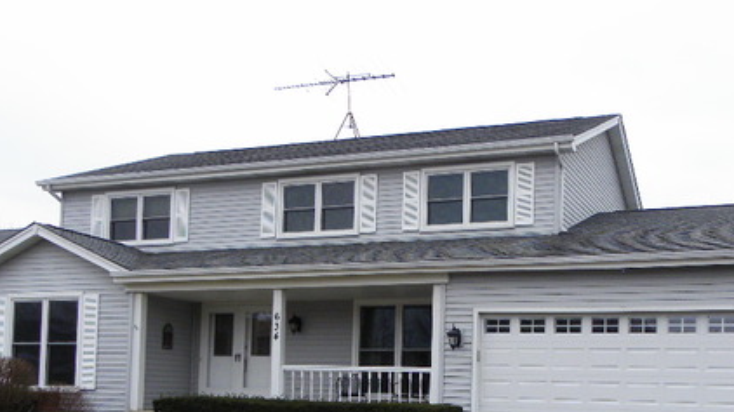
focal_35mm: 43
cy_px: 360
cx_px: 466
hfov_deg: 46.9
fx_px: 837
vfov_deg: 26.9
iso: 112
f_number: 2.8
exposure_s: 1/71.6
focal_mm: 4.6
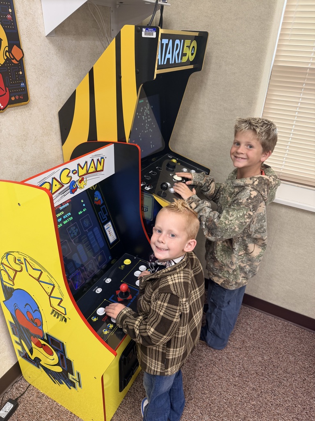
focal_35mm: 24
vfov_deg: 71.6
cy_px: 210
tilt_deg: -31.0
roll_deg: -3.9
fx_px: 291
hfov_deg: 56.8
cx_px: 158
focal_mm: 6.76
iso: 125
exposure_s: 1/60
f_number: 1.78
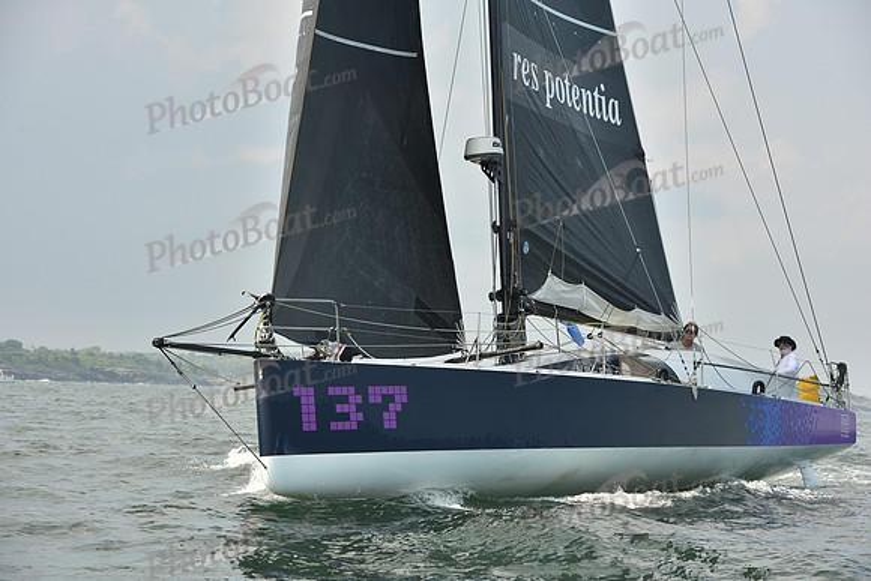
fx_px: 2807
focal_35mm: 116
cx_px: 436
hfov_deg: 17.6
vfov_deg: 11.8
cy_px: 290
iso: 250
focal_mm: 116
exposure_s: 1/800
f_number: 8
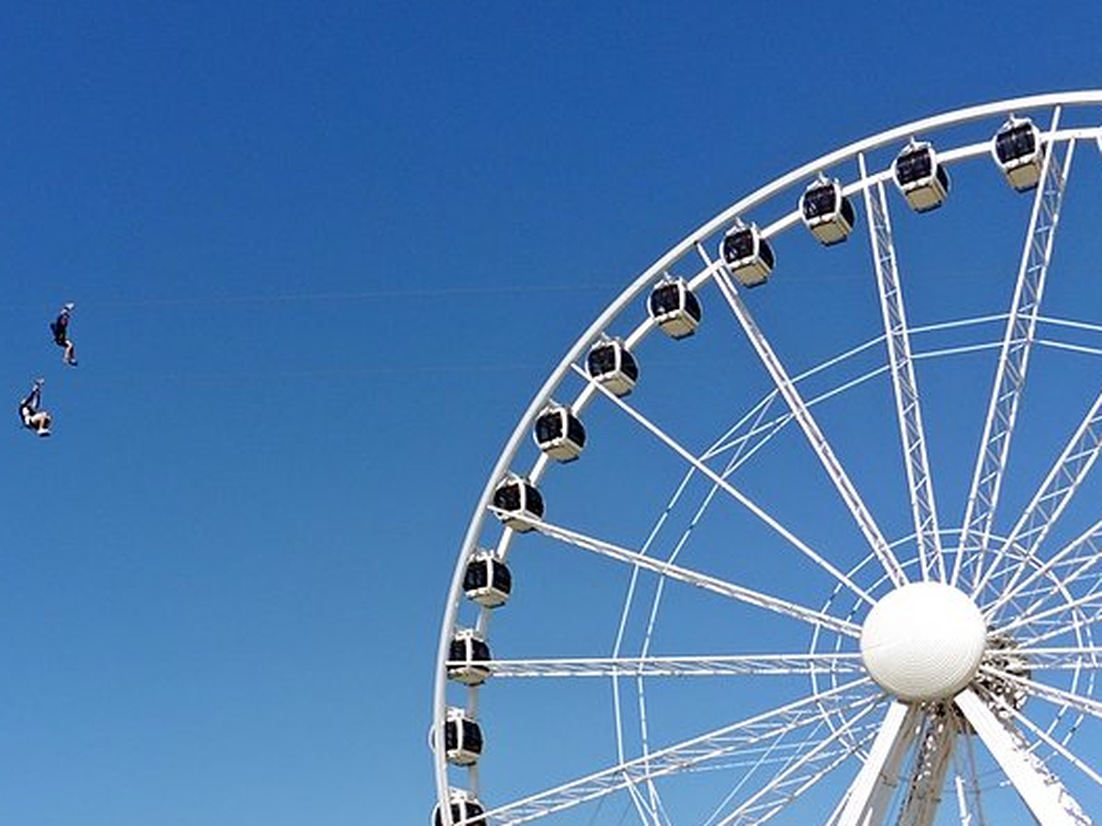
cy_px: 624
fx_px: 1305
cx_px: 349
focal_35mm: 41
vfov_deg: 34.4
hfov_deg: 45.0
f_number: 4
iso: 100
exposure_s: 1/1600
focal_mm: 4.3
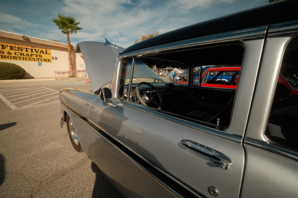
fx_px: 116
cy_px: 99
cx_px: 149
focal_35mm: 14
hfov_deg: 104.3
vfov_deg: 81.2
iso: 125
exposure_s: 1/500
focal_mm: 9
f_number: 5.6
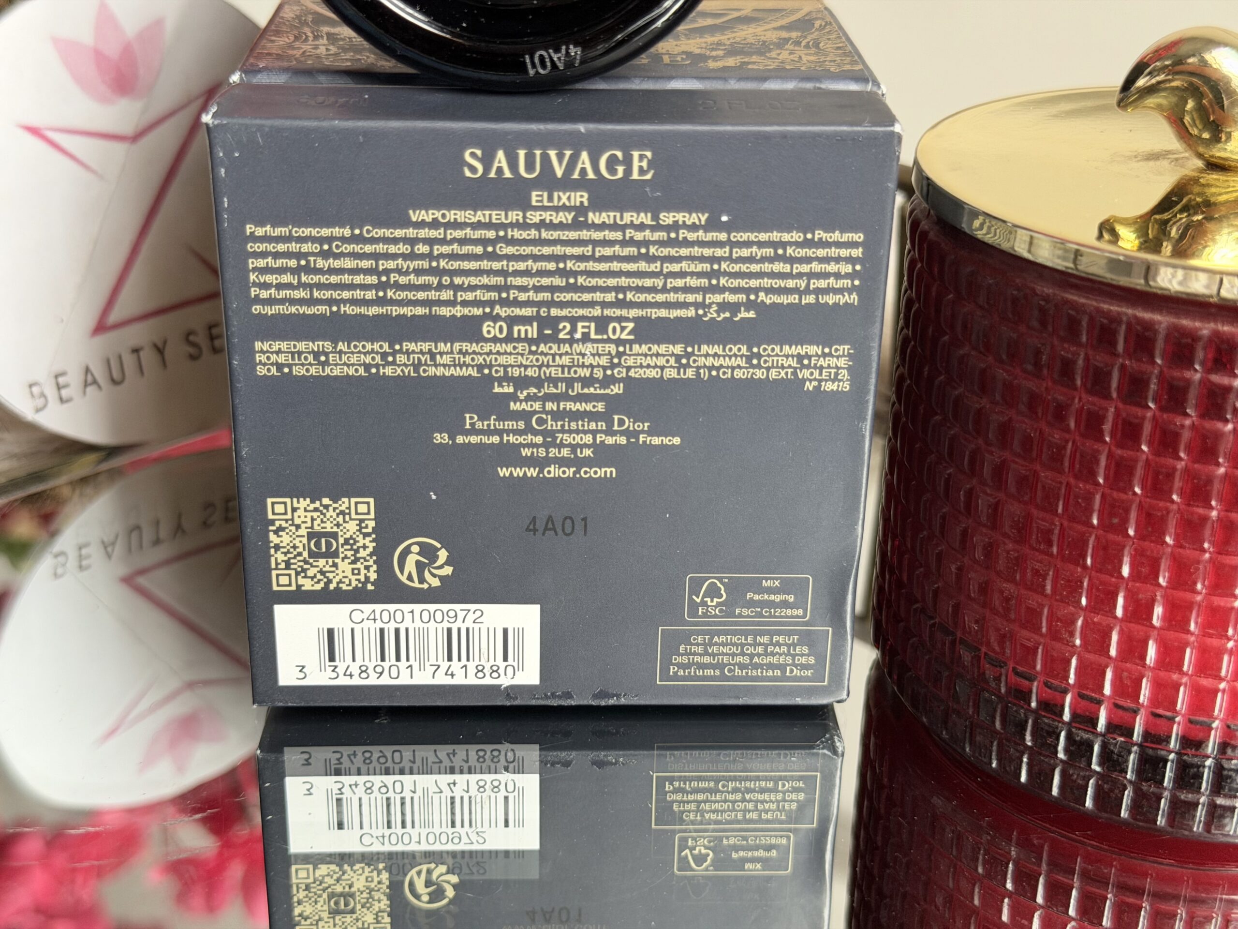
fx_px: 1717
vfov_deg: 30.3
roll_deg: -0.6
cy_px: 464
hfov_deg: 39.7
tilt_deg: -26.6
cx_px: 619
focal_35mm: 48
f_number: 1.78
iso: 80
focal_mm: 6.76
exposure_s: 1/121
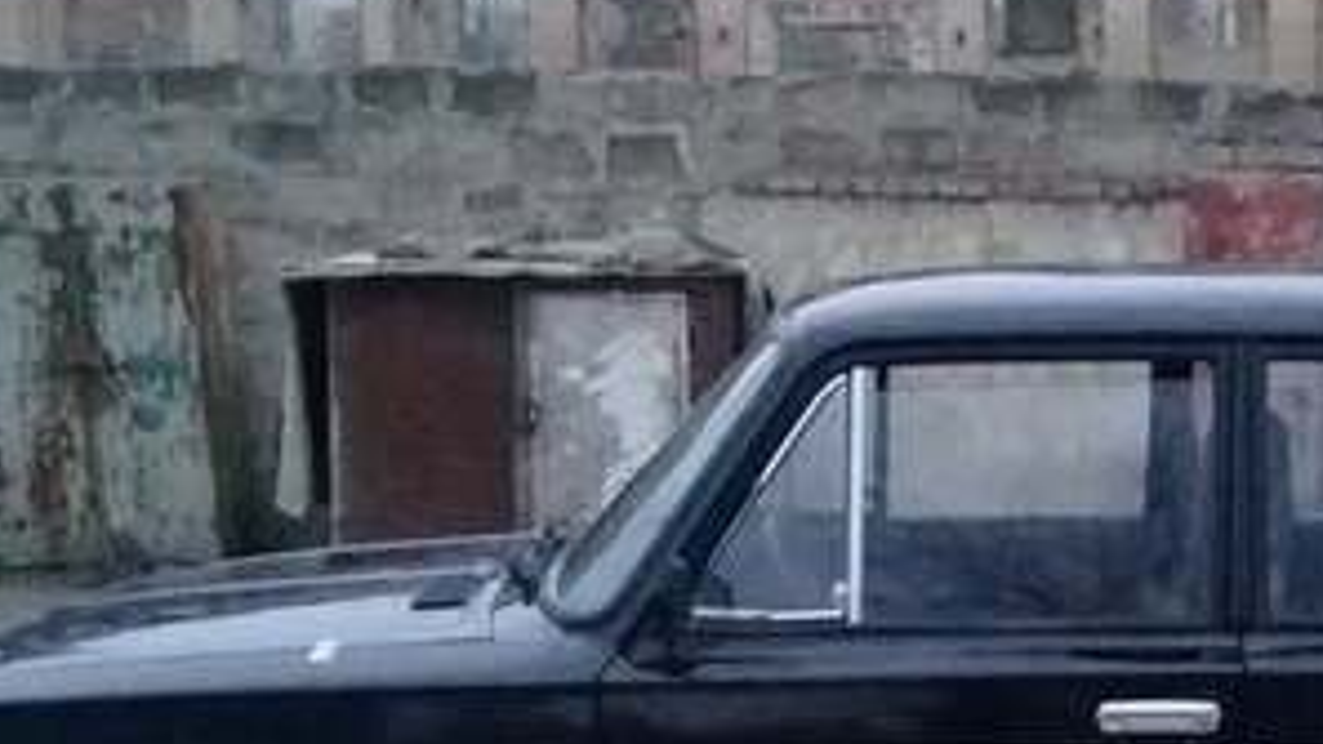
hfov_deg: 27.5
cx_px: 1109
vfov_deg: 15.7
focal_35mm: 75
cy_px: 822
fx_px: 2631
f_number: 2.2
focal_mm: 3.3
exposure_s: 1/17
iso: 800
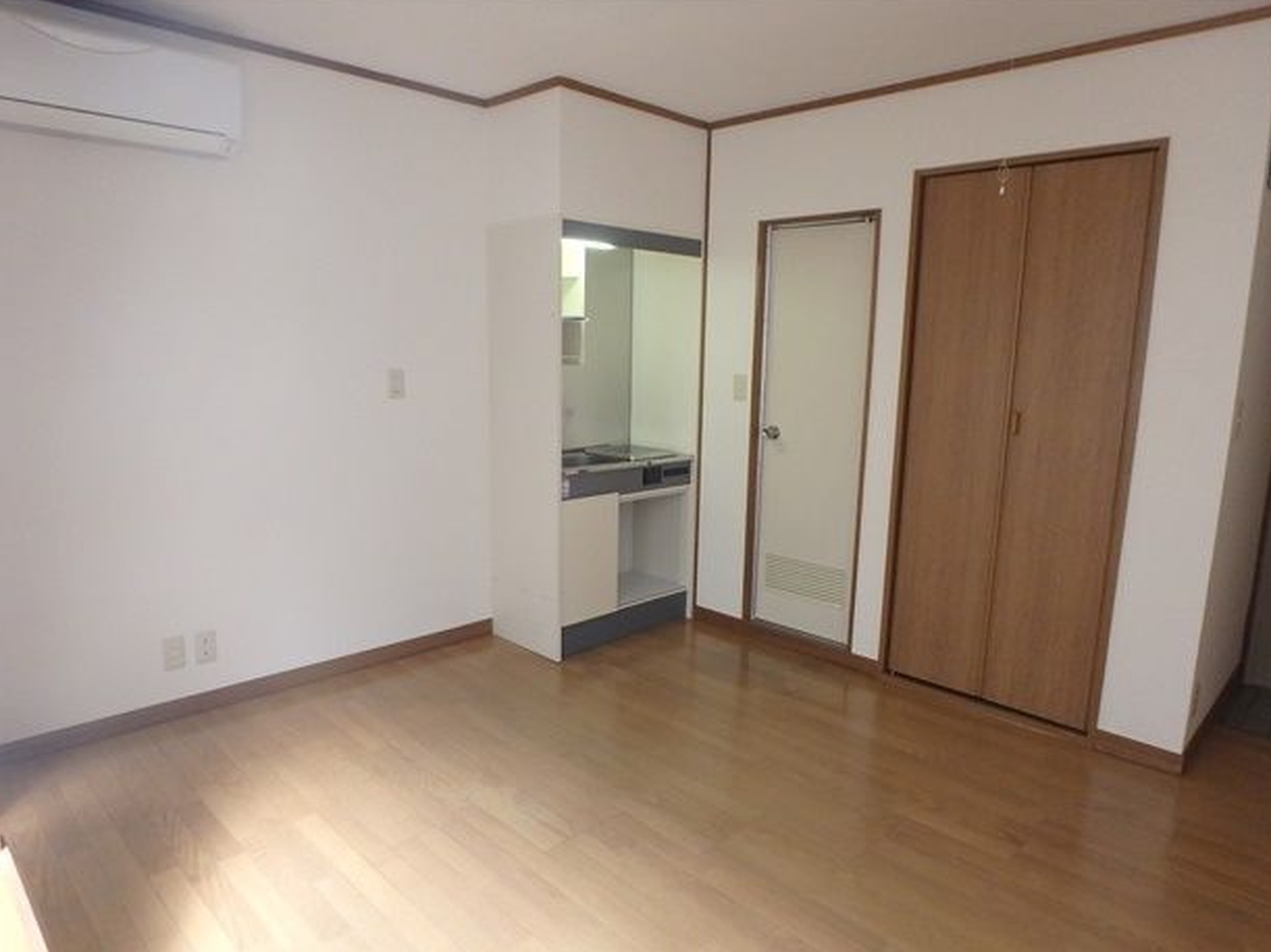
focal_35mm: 22
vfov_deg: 61.1
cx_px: 632
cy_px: 488
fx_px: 808
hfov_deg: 76.4
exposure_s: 1/30
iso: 400
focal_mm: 3.7
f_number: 3.5
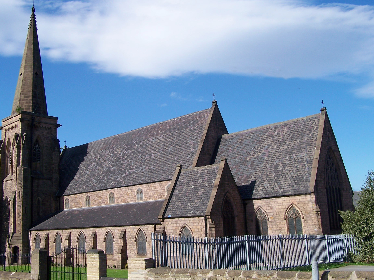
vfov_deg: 37.7
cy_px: 140
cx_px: 187
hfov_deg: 49.0
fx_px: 411
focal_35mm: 38
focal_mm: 6.3
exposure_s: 1/350
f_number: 5.6
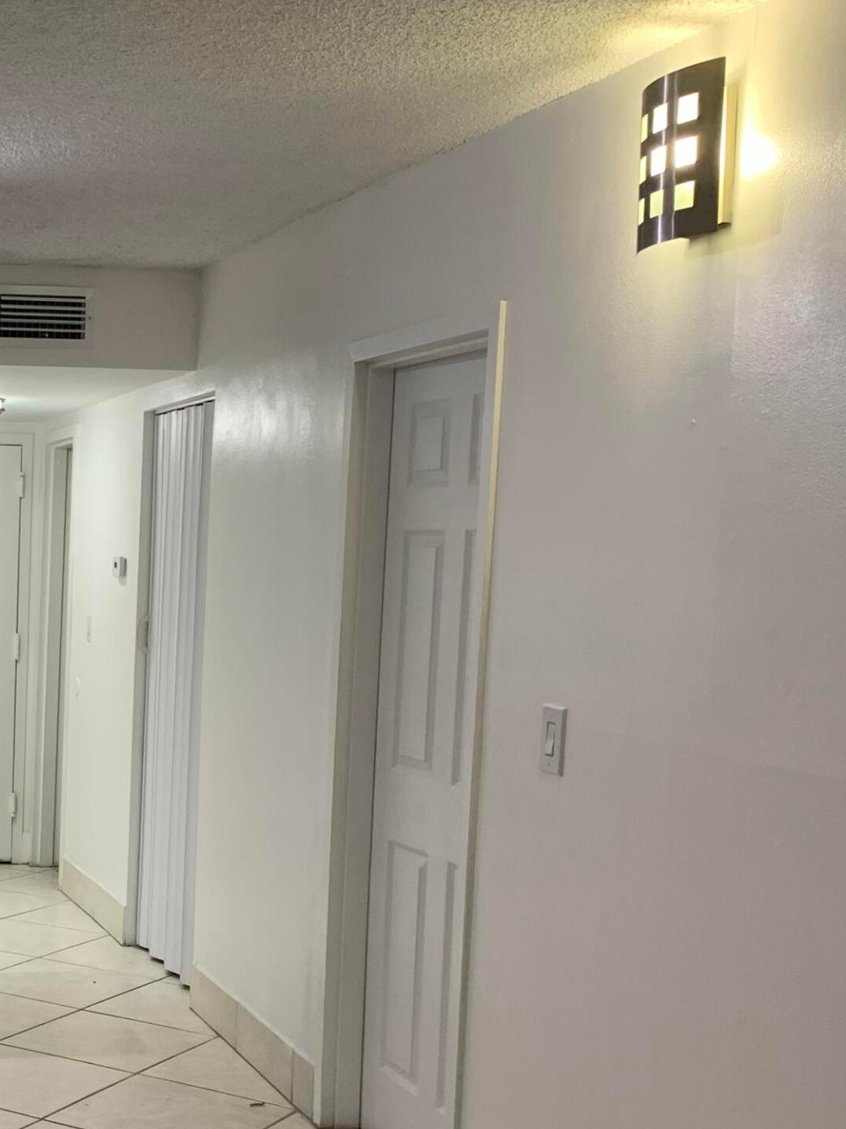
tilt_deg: -6.0
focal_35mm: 54
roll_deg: -1.6
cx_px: -14
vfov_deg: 35.2
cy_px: 750
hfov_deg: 25.6
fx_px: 1760
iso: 80
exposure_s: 1/60
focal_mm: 4.25
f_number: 1.8
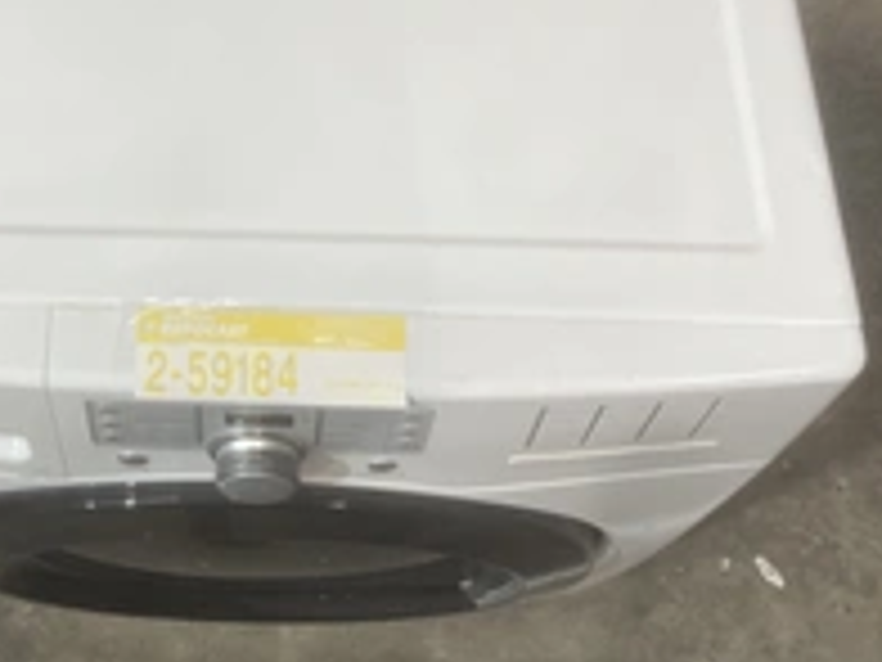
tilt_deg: -59.7
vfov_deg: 26.5
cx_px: 189
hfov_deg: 35.1
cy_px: 54
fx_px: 1350
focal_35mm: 53
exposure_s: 1/120
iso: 80
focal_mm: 5.1
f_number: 1.6
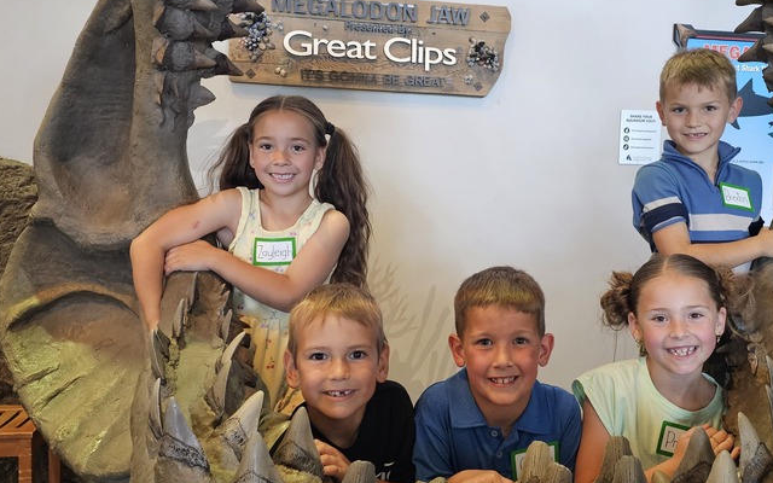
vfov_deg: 32.8
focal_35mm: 39
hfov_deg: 50.0
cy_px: 233
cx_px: 477
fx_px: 822
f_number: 1.7
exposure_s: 1/30
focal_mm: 6.3
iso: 640
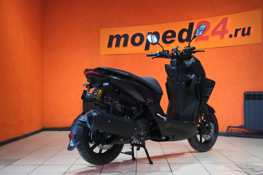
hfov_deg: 47.4
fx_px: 300
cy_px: 88
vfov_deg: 32.6
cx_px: 132
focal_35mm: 41
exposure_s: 1/100
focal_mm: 27.5
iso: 1600
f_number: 4
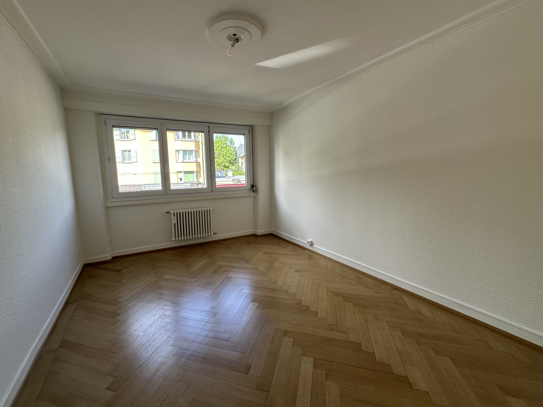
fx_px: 235
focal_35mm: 15
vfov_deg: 81.7
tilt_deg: -7.8
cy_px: 203
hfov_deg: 98.0
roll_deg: +1.7
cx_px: 255
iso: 40
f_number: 2.2
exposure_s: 1/113
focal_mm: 2.22
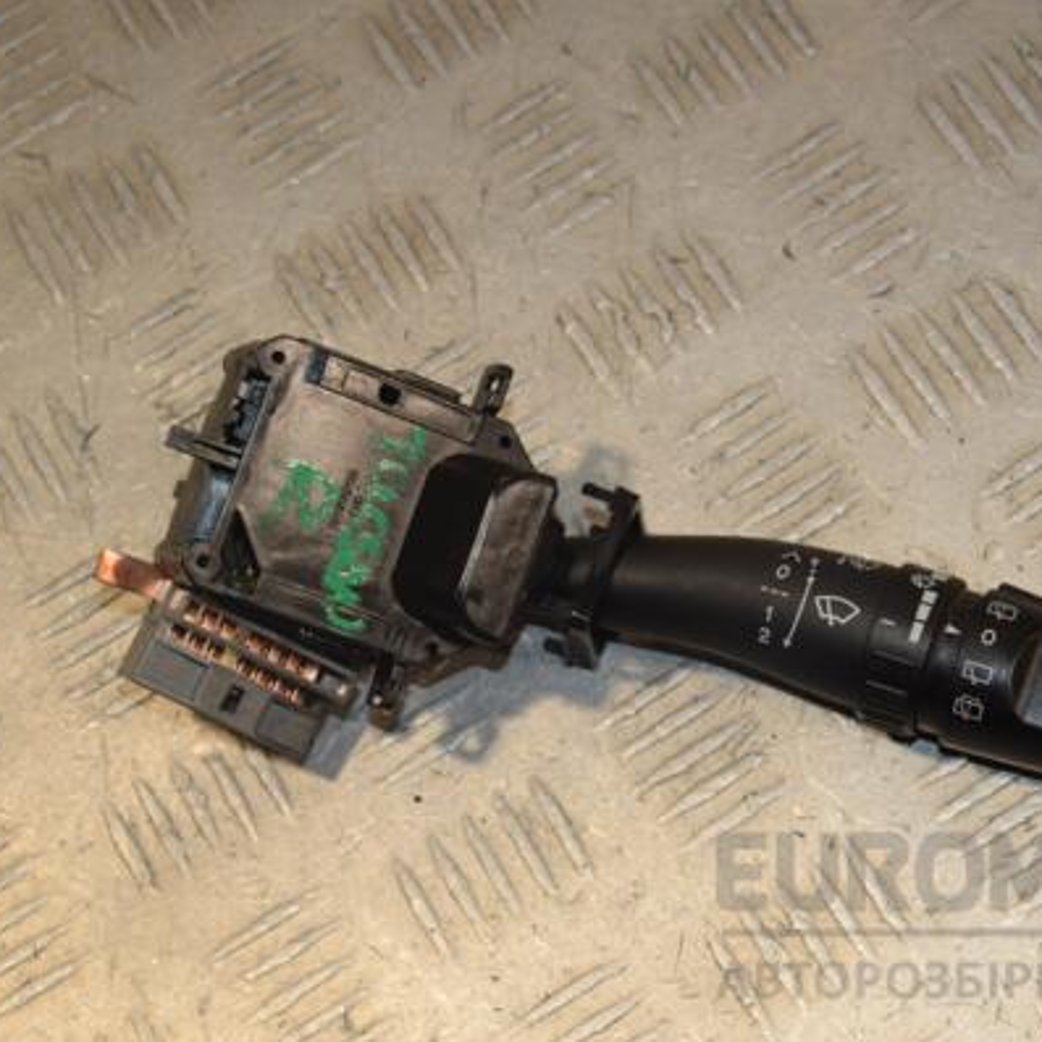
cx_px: 667
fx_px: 2951
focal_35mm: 87
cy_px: 522
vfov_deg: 20.0
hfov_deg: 20.0
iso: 800
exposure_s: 1/200
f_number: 9
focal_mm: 45
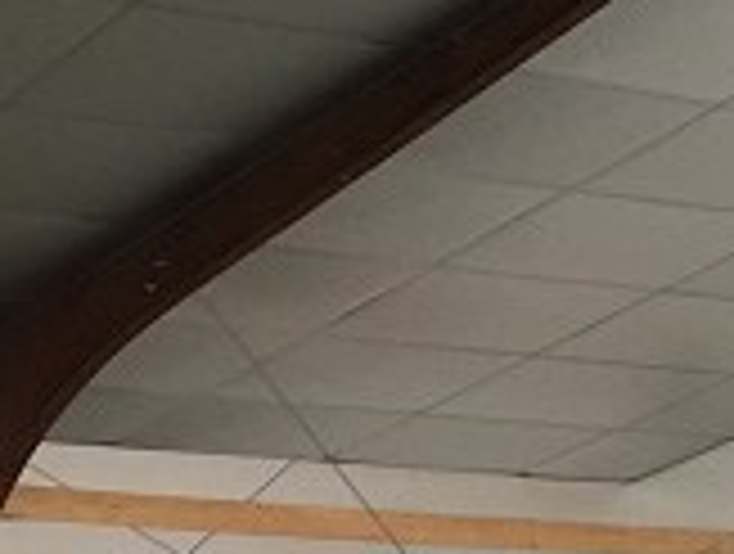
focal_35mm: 142
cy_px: 257
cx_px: 0
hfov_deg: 13.7
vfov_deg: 10.5
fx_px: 3018
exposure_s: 1/33
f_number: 2.2
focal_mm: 4.15
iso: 200
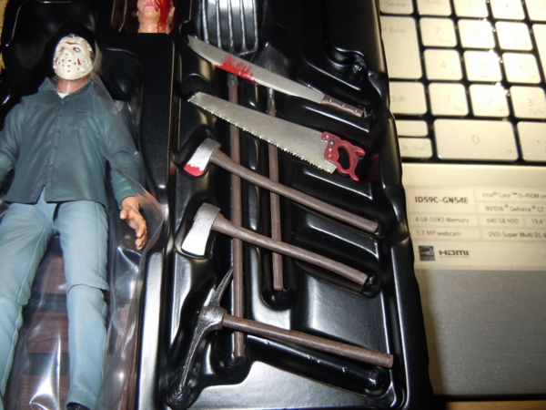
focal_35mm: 30
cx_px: 273
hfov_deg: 60.0
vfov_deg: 46.8
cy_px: 205
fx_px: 473
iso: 100
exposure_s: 1/30
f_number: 3.5
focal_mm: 5.4
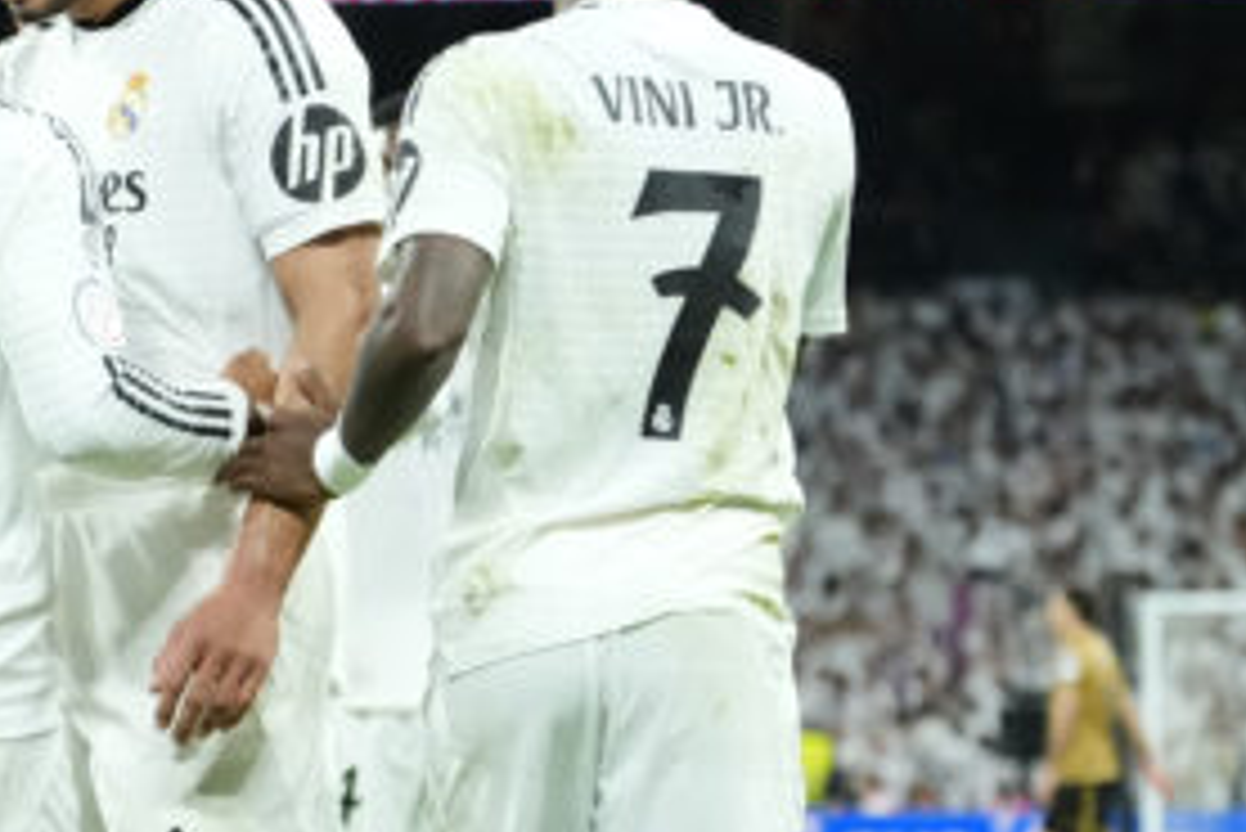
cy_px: 594
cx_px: 162
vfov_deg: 4.8
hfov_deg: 7.2
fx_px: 9834
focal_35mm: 284
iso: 4000
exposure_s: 1/1250
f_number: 4
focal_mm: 105
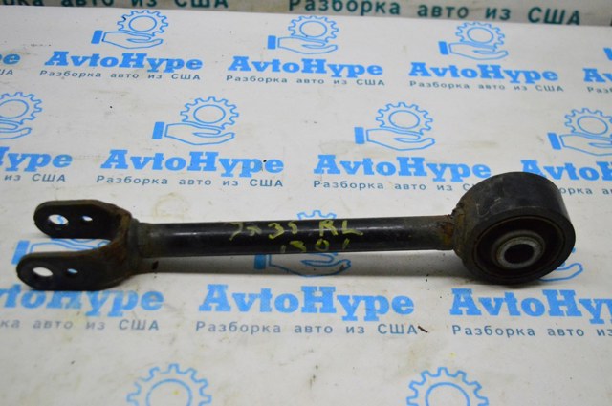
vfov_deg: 29.8
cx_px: 306
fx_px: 764
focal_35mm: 45
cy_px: 203
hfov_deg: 43.7
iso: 6400
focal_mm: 30
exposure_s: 1/1000
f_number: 4.2
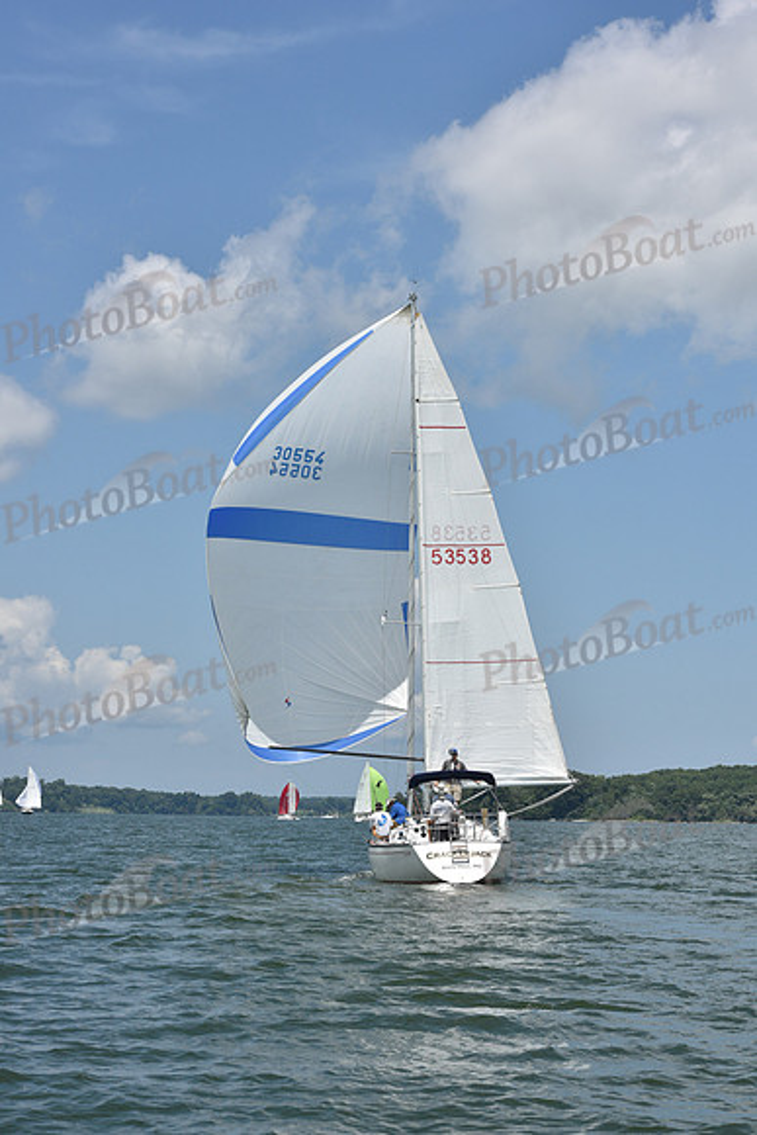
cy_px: 568
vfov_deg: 28.8
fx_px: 2206
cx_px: 378
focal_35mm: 70
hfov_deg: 19.5
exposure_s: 1/1000
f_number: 11
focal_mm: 70
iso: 320
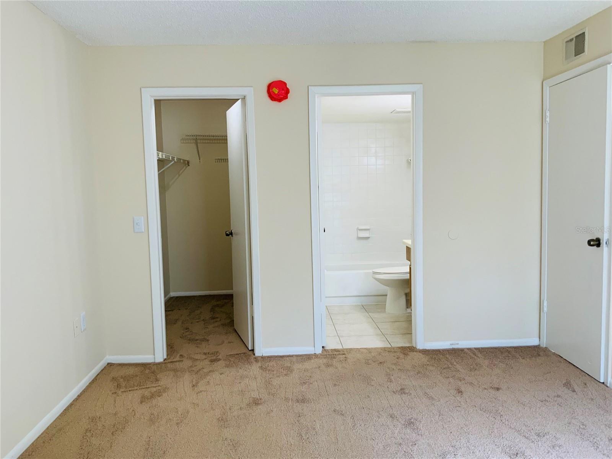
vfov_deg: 48.2
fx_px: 513
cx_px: 306
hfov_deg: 61.7
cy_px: 230
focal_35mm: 29
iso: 40
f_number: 1.8
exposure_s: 1/60
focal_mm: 3
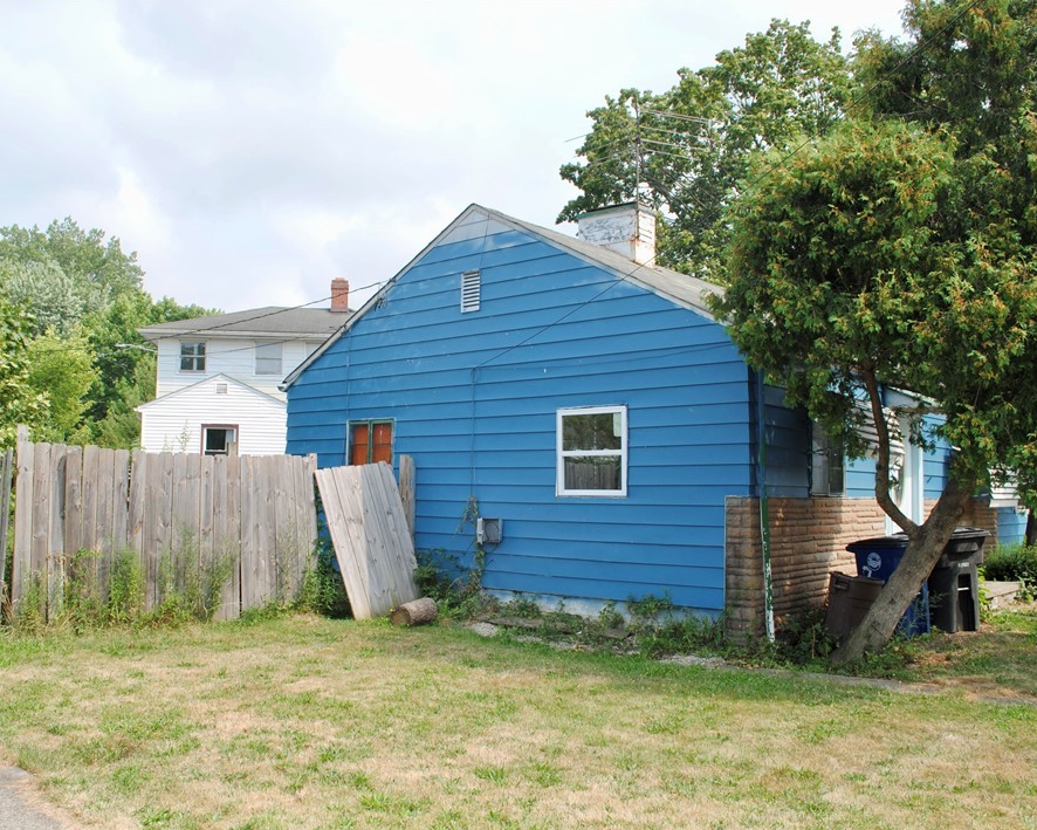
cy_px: 420
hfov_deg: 57.1
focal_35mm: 31
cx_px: 476
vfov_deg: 47.1
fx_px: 952
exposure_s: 1/200
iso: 100
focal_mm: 18
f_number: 8
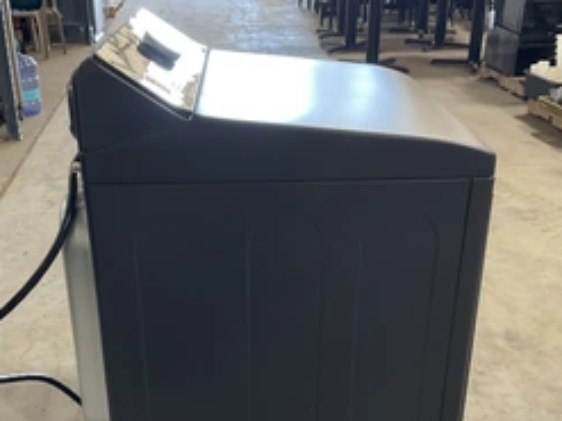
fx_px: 763
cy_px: 300
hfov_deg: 40.4
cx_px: 241
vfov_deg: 30.5
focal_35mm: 47
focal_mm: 3
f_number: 1.8
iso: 125
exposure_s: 1/60
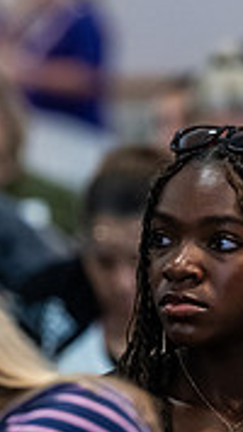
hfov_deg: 2.2
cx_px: 219
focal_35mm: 546
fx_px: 6260
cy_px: 399
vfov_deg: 4.0
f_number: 3.2
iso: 4000
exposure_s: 1/250
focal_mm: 160
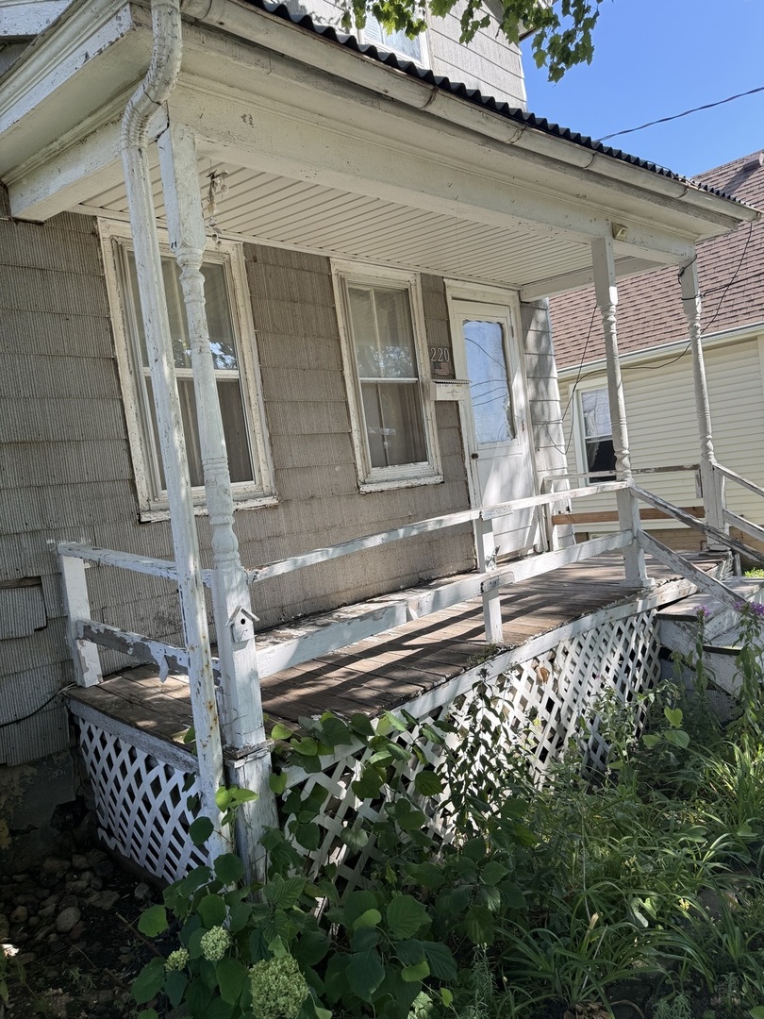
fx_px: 706
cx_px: 382
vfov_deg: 71.6
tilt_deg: -1.7
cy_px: 510
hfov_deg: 56.8
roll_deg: +7.5
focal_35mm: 24
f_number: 1.78
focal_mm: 6.76
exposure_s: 1/931
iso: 100
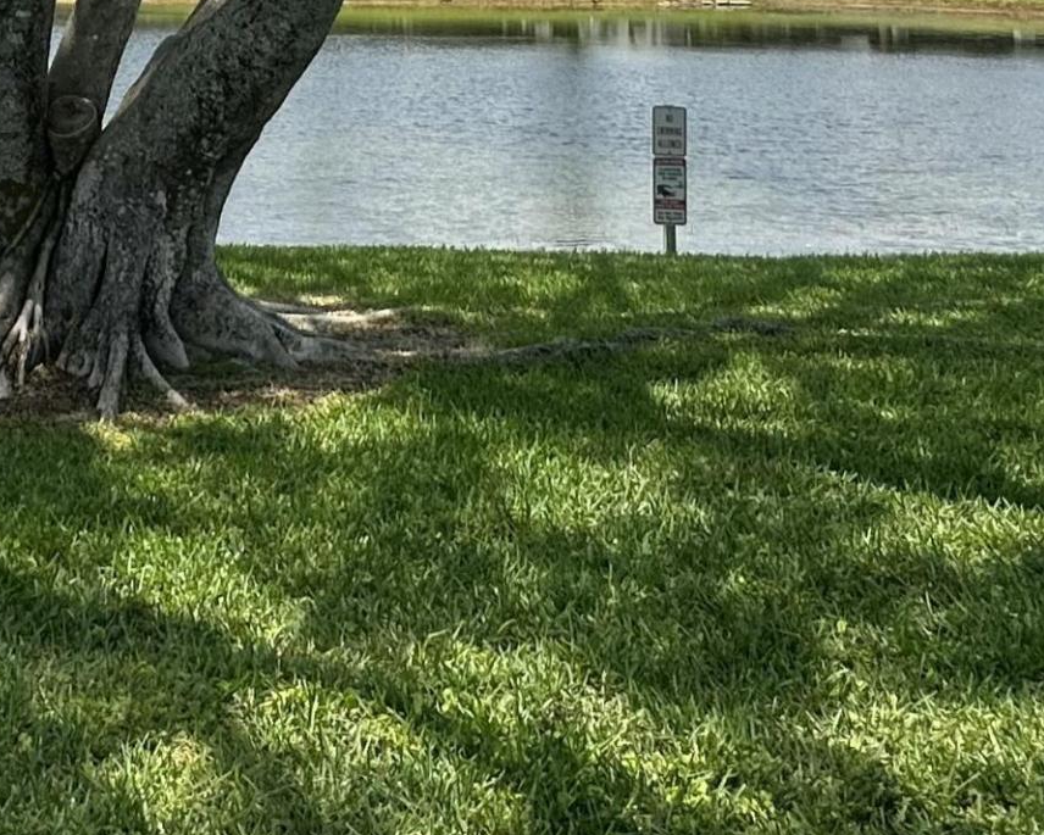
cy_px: -244
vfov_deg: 27.5
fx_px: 1421
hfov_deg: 37.8
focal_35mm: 46
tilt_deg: +7.0
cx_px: 119
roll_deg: +0.1
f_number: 2.2
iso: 50
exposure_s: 1/2257
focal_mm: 2.22
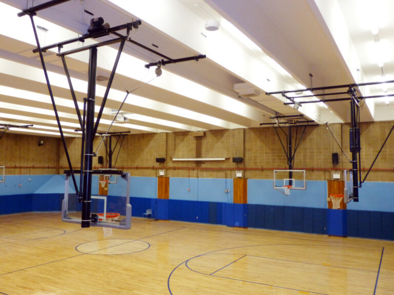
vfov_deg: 46.8
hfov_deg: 60.0
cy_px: 148
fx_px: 341
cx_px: 197
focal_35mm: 30
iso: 400
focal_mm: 5.4
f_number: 3.6
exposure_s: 1/60
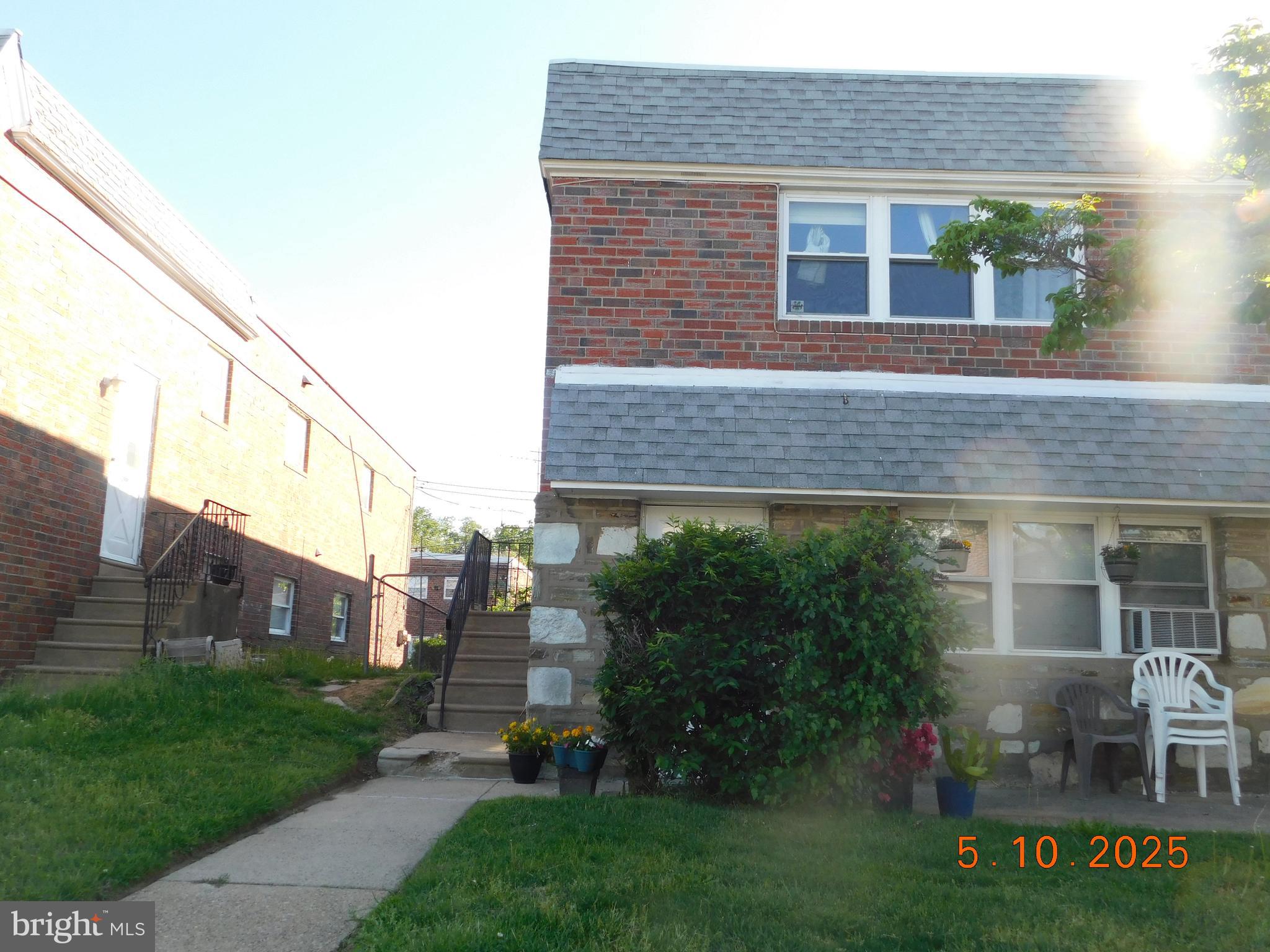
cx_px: 635
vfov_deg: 46.8
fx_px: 1101
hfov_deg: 60.0
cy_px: 476
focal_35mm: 30
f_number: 3.2
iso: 125
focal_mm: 5.3
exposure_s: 1/320
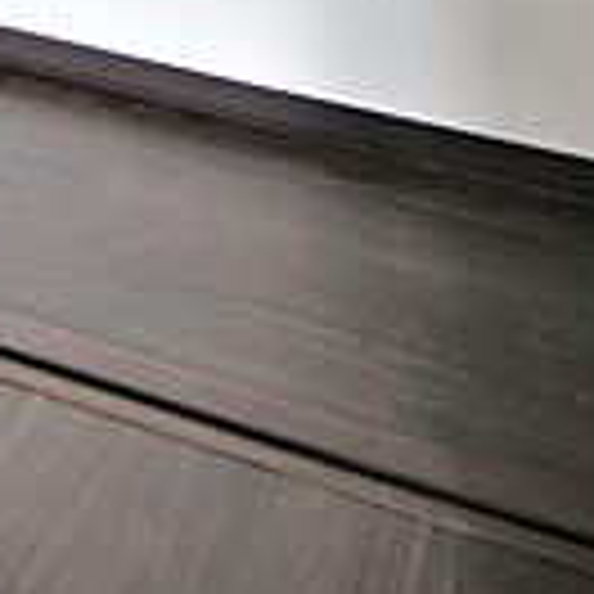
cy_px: -590
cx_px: 178
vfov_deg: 18.8
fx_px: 1126
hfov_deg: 29.3
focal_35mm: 58
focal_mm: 10
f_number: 3.5
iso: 125
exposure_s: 1/30
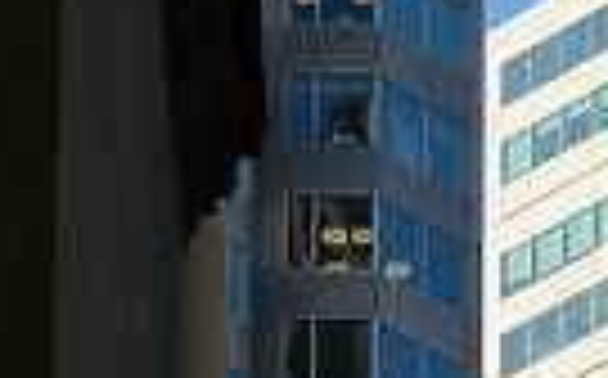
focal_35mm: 444
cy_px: -441
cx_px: 878
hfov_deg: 4.7
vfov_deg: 2.9
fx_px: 7348
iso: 160
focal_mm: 16.9
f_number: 4
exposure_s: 1/500
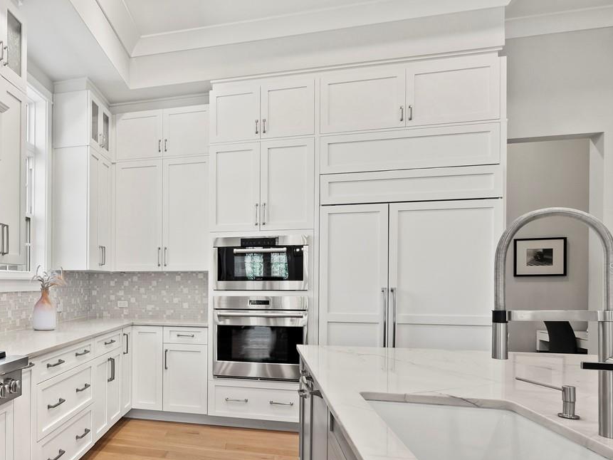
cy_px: 268
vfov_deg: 52.8
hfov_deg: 60.8
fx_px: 460
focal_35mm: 26
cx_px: 107
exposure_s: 1/5
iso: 400
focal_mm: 7
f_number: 7.1
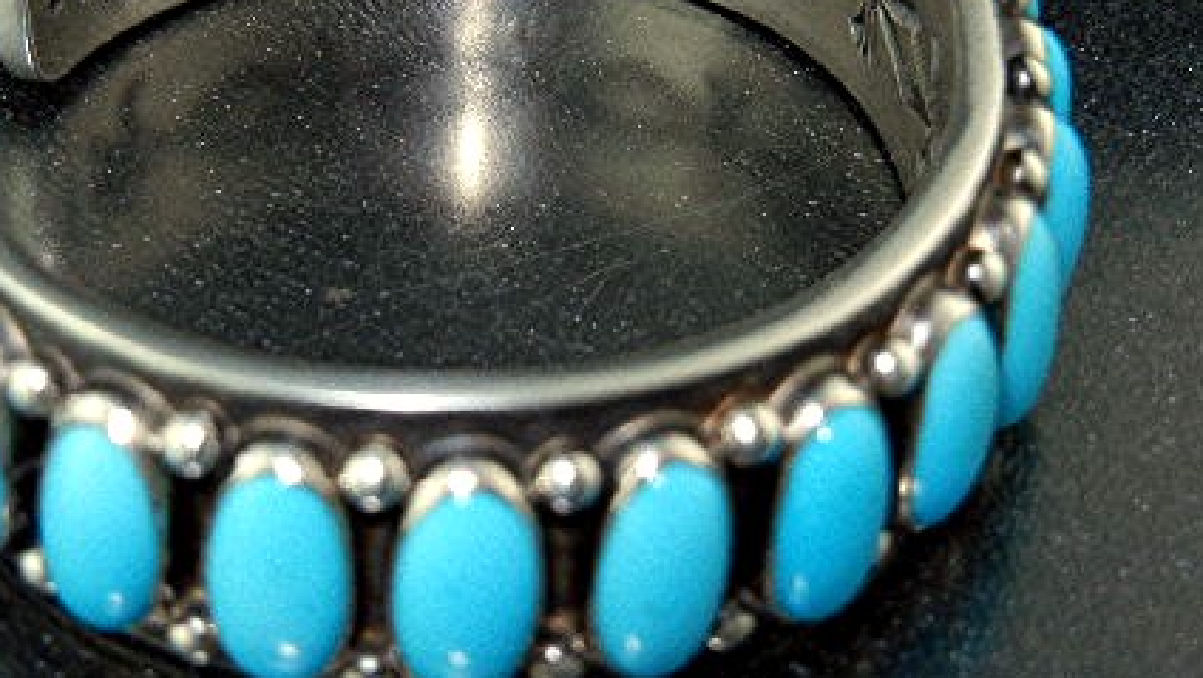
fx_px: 3096
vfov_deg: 12.5
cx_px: 494
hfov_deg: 22.0
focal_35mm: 97
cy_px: 241
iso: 217
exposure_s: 1/30
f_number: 4
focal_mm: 10.6
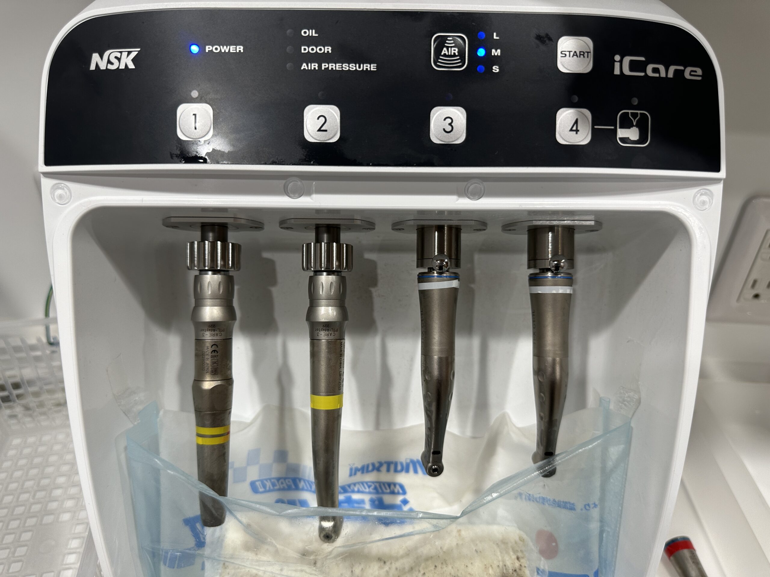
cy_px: 288
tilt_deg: -34.3
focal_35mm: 24
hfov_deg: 71.6
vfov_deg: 56.8
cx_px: 385
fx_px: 534
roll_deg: -0.8
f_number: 1.78
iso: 100
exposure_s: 1/121
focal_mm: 6.86
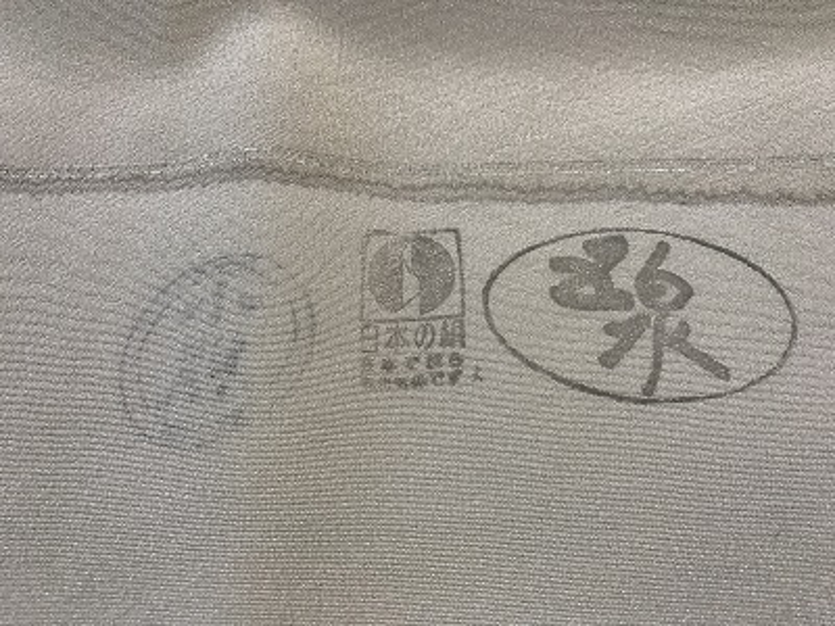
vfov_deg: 49.7
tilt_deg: -66.9
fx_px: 675
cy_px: 313
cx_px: 418
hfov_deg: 63.4
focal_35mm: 28
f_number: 1.8
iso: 25
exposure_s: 1/30
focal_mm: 3.99
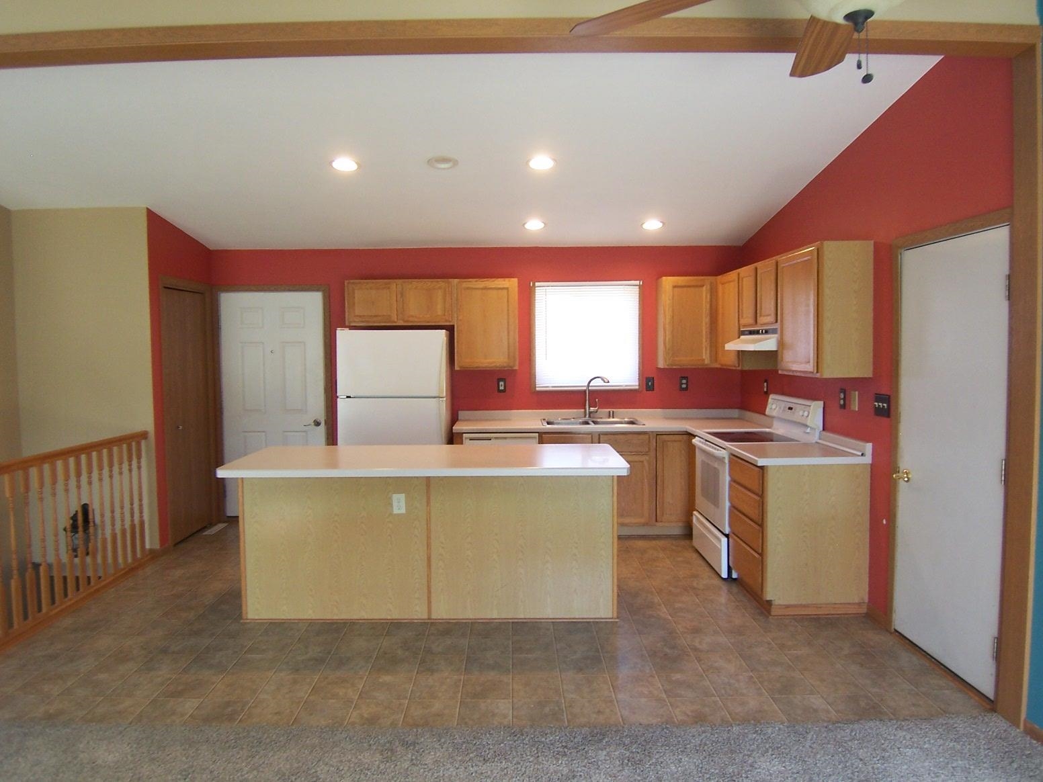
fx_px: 693
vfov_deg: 58.9
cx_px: 522
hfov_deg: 73.9
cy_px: 391
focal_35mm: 23
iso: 64
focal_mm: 3.8
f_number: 2.8
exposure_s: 1/30
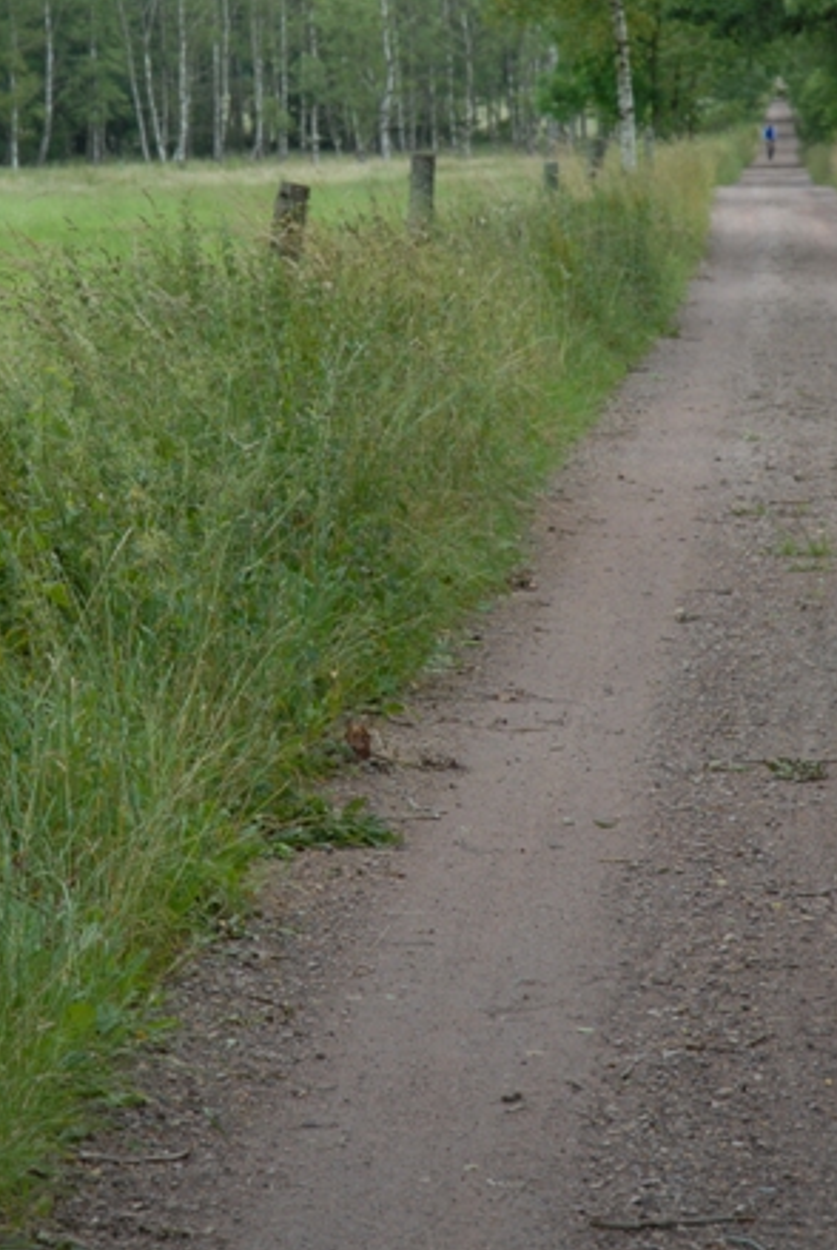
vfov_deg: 13.4
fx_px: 5319
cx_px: 325
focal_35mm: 153
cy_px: 407
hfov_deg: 9.0
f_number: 7.1
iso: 250
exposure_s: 1/180
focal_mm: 70
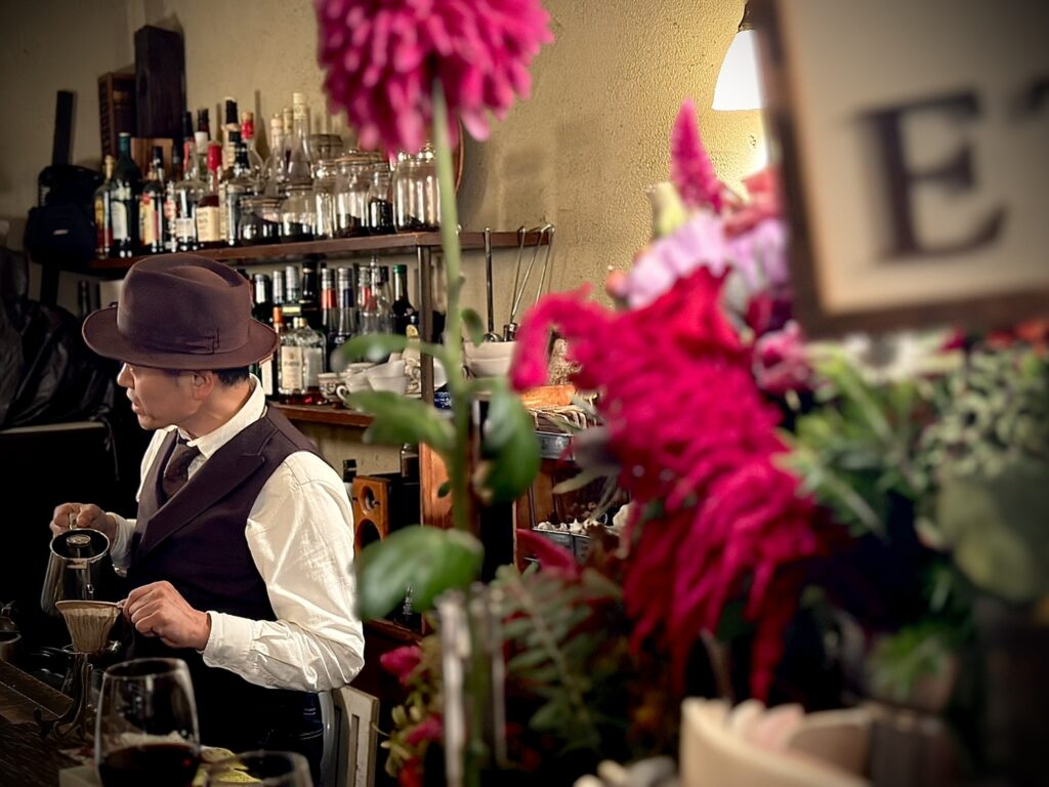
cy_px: 394
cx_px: 524
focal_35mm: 48
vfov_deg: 30.3
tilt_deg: -2.1
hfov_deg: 39.7
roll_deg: +0.7
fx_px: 1455
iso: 500
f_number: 1.78
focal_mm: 6.86
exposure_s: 1/33
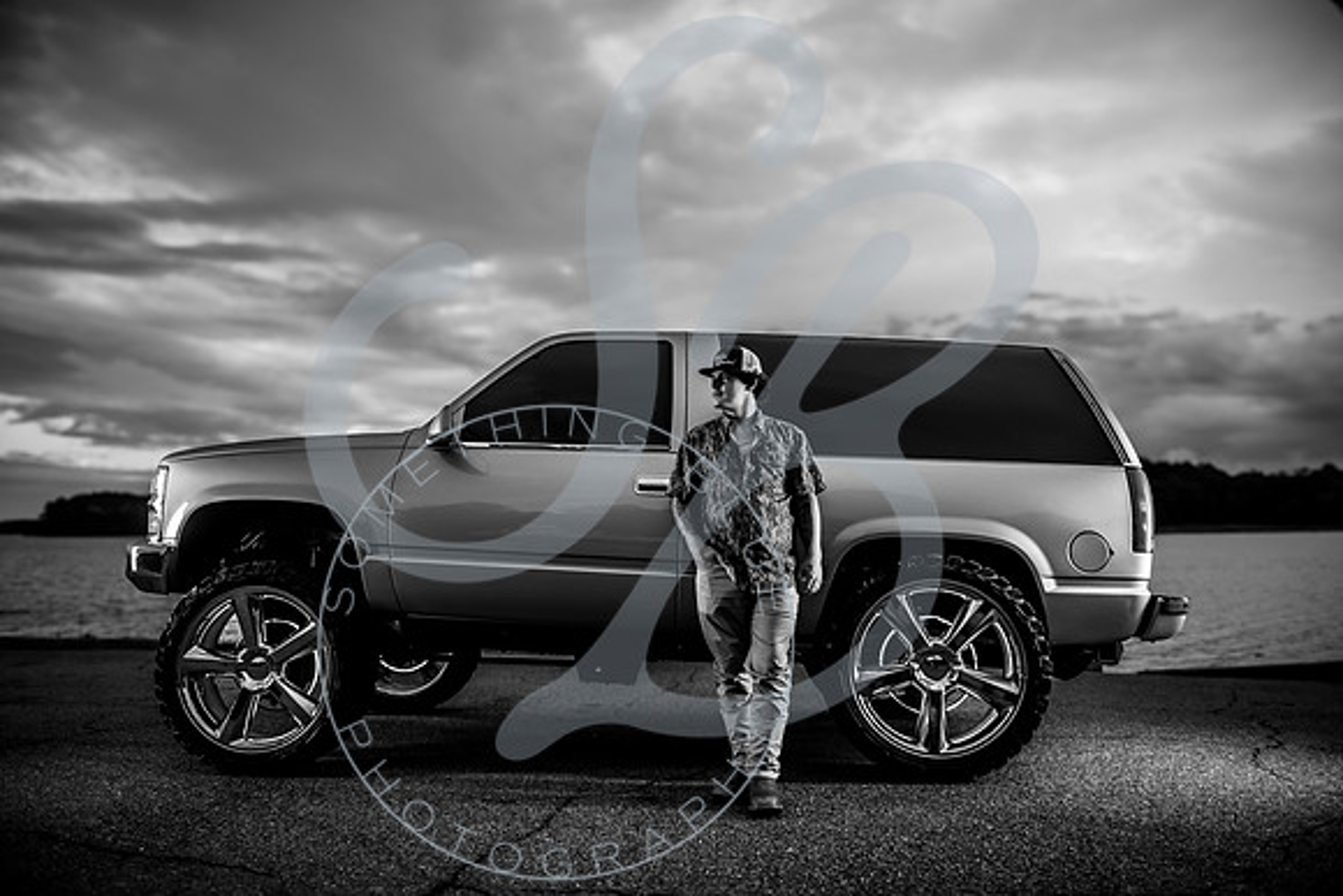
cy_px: 448
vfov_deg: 52.8
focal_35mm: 24
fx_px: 903
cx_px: 675
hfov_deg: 73.3
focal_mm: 24
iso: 100
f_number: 2.8
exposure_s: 1/500
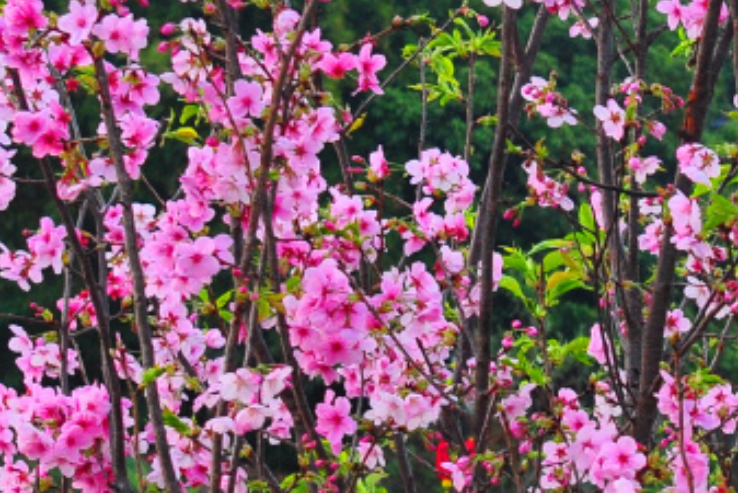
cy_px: 485
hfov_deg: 14.9
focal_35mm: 128
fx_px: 2625
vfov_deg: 10.6
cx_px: 1088
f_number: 4.5
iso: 500
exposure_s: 1/80
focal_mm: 24
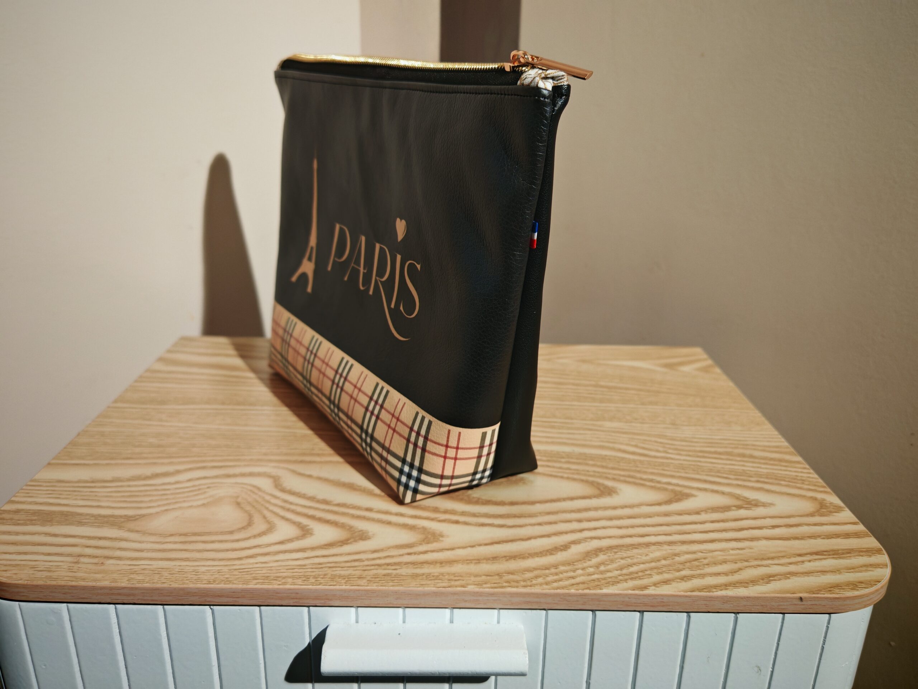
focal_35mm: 27
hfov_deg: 65.3
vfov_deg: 51.4
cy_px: 344
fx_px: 716
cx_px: 459
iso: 800
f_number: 1.9
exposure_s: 1/50
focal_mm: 6.67
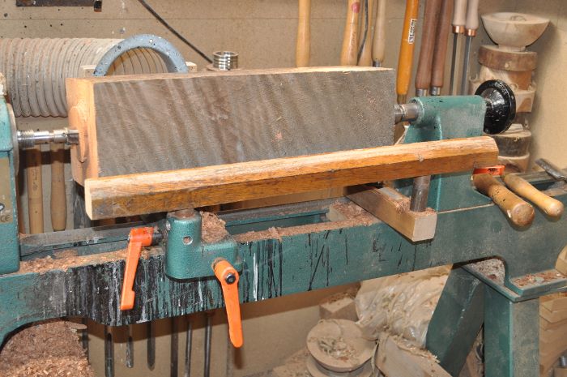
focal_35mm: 48
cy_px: 188
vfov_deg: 28.0
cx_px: 284
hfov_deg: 41.2
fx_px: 755
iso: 200
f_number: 4.8
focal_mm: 32
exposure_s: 1/60
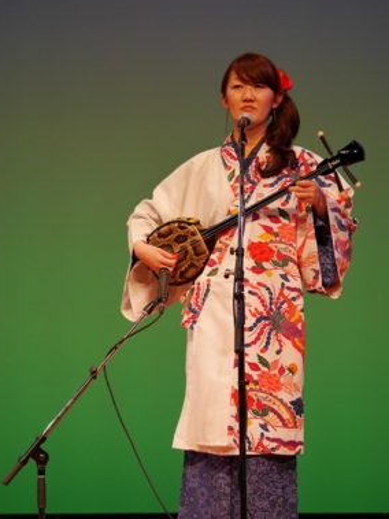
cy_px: 325
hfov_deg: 7.5
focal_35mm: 198
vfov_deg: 10.0
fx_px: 2968
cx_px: 153
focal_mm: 75
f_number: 2.8
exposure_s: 1/160
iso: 250
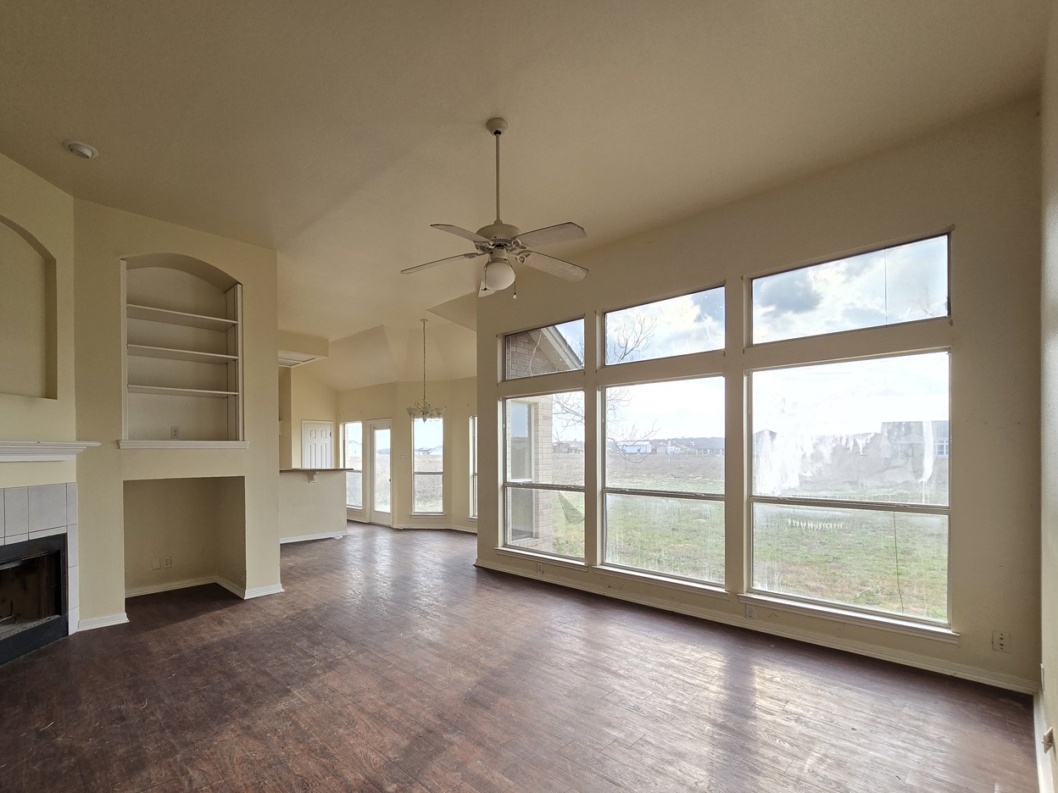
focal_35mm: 15
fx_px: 458
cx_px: 450
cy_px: 443
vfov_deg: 81.4
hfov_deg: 97.5
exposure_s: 1/157
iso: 50
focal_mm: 2.2
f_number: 2.2
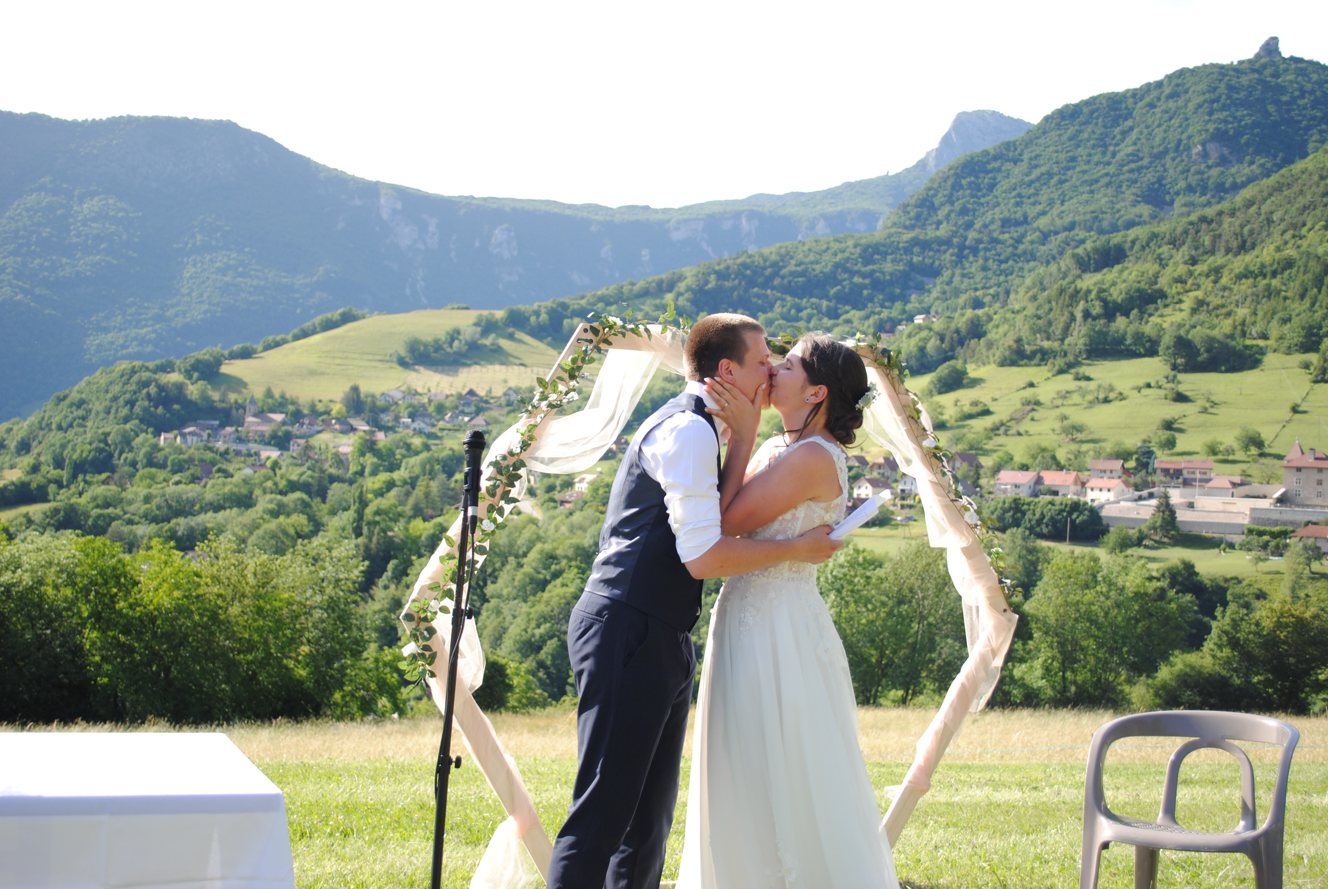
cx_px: 664
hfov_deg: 46.3
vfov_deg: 32.0
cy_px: 444
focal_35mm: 42
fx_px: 1551
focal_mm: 28
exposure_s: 1/250
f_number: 8
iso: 100
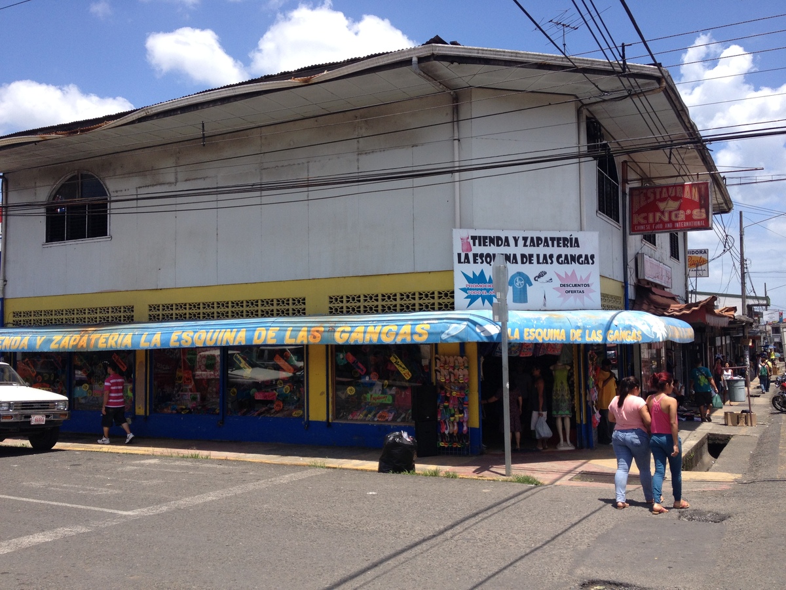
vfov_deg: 40.7
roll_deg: +1.2
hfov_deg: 52.6
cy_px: 295
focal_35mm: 35
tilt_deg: +0.3
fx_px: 795
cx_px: 393
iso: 50
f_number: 2.4
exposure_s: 1/1381
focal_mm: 4.28
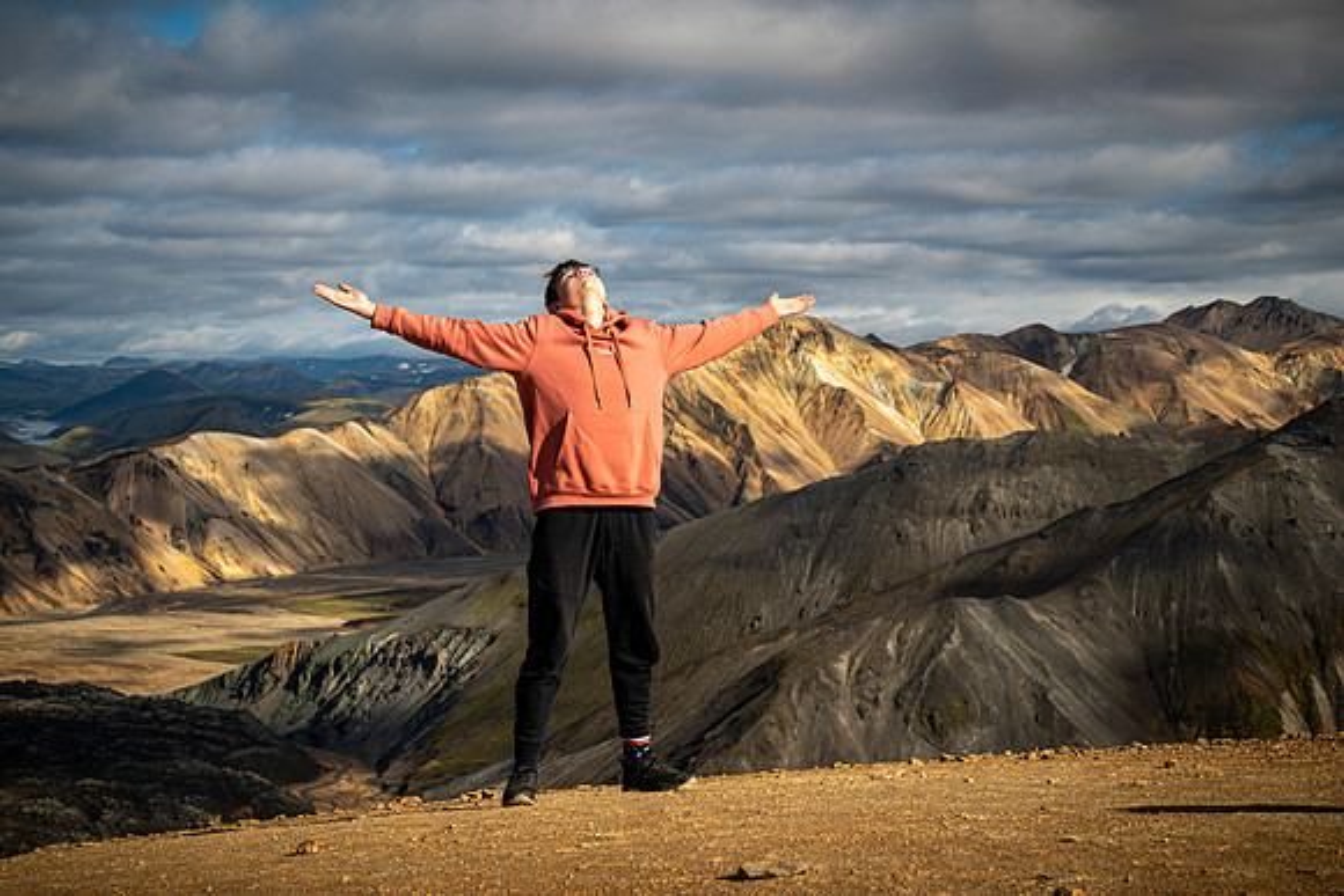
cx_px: 672
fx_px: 2203
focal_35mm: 59
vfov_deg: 23.0
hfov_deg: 33.9
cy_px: 448
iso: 200
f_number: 9
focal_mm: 59
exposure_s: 1/250
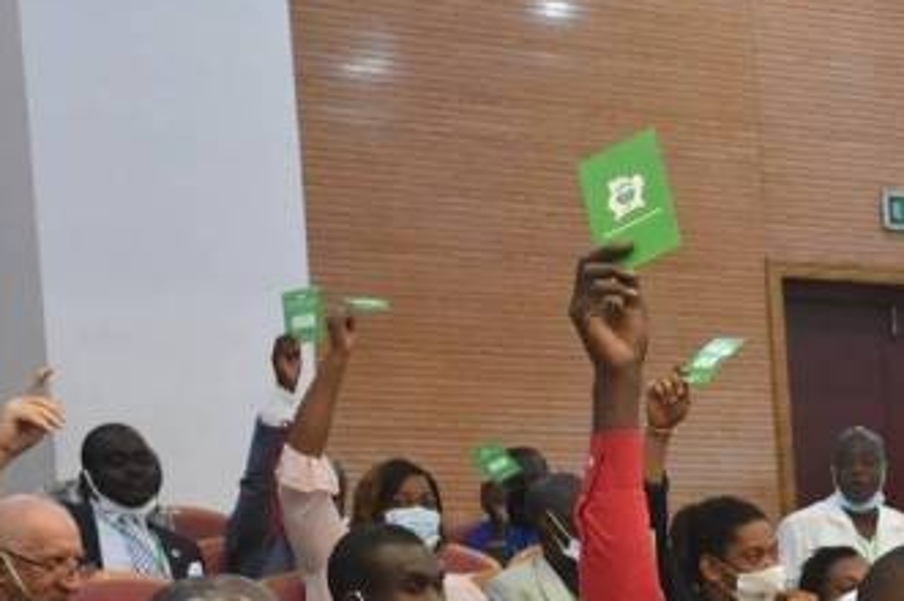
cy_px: 695
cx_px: 983
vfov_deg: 8.3
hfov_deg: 12.4
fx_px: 4094
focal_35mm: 163
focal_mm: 45
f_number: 4.5
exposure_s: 1/60
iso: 3200
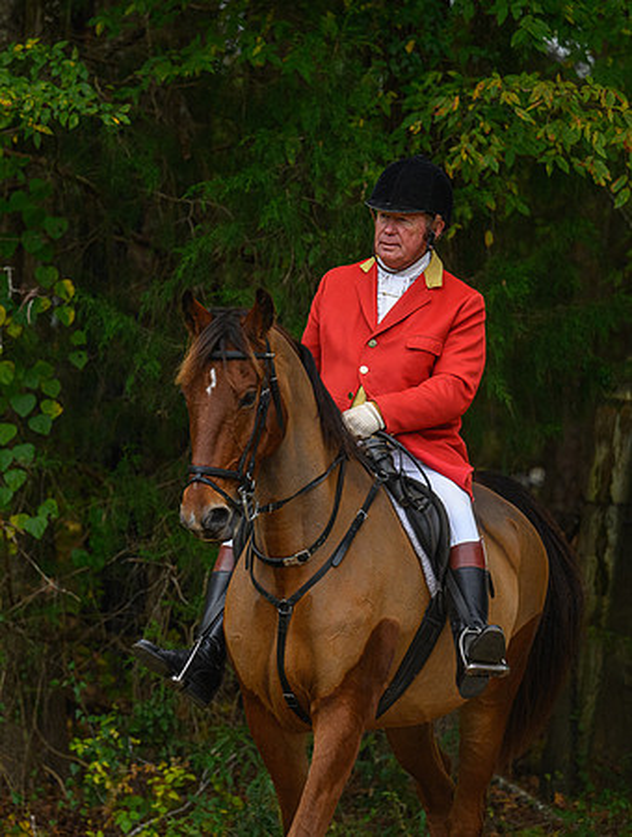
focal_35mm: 286
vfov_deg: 6.9
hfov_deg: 5.2
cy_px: 348
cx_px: 173
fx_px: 6924
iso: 1250
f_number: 3.2
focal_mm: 170
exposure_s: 1/1000
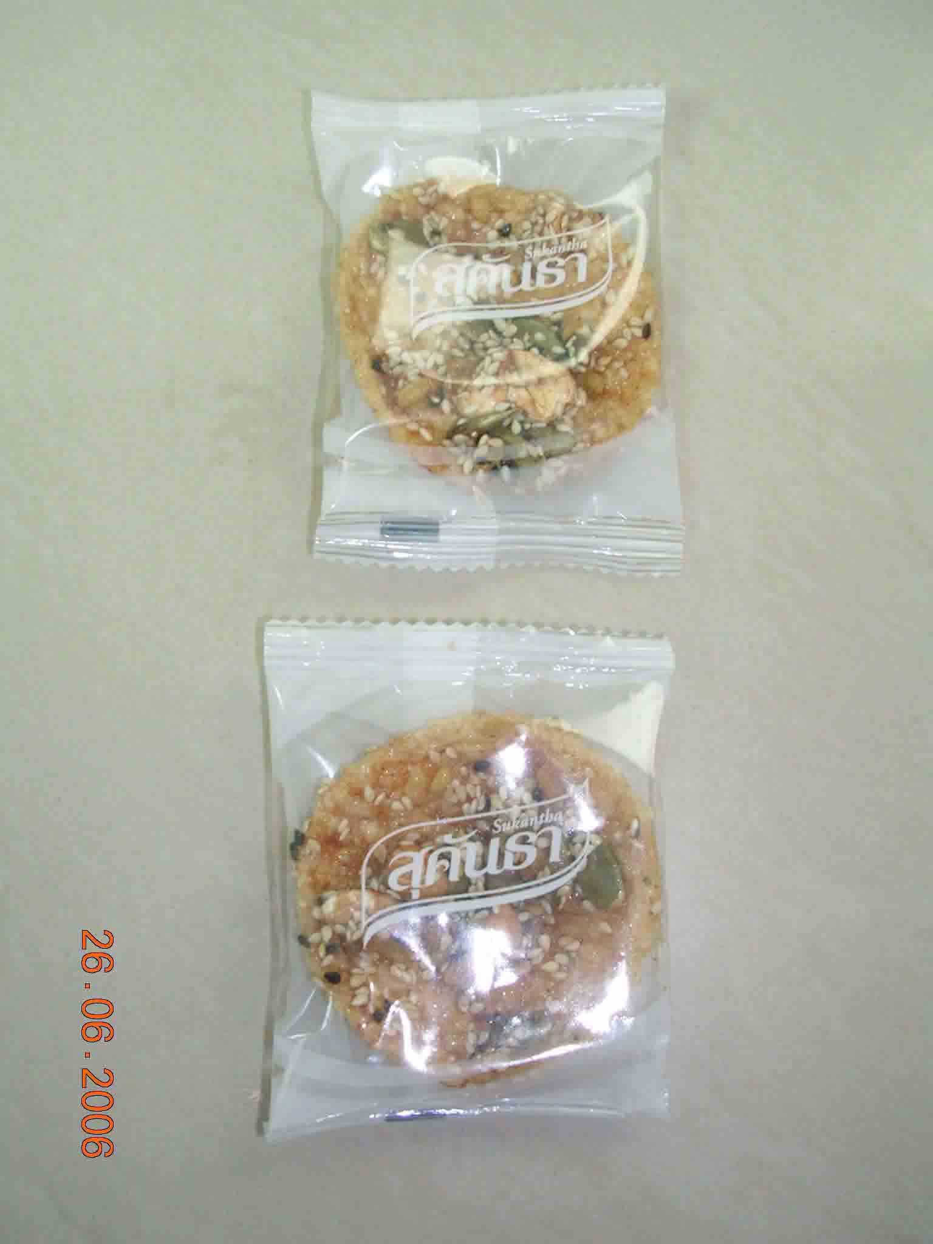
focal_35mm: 38
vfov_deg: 49.0
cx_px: 466
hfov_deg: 37.7
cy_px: 622
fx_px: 1366
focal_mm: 5.8
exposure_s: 1/18.6
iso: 200
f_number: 2.8
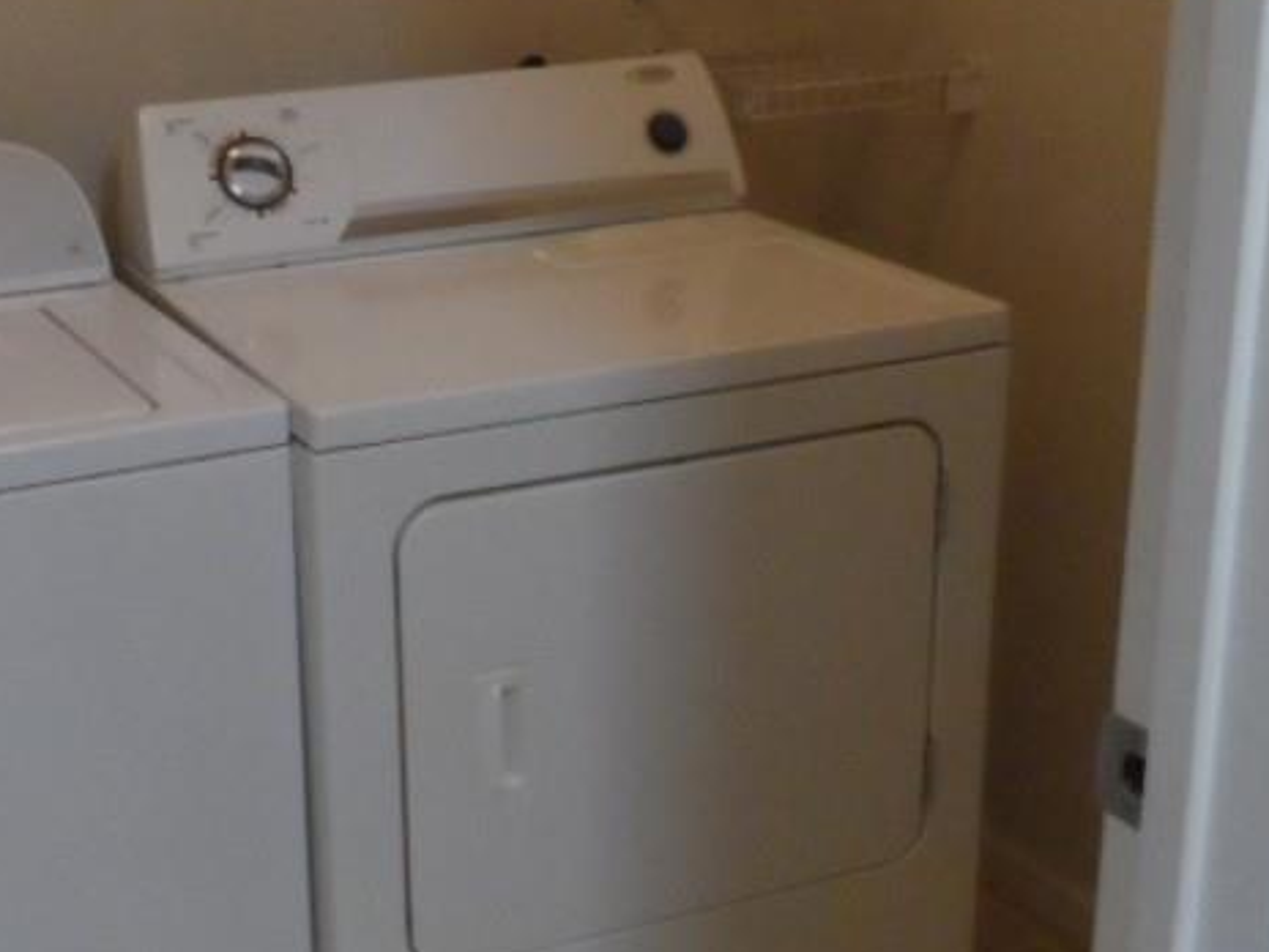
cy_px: 399
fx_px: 1943
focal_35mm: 53
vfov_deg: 27.5
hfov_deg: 35.5
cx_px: 336
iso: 480
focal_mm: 4
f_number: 3.2
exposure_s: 1/30
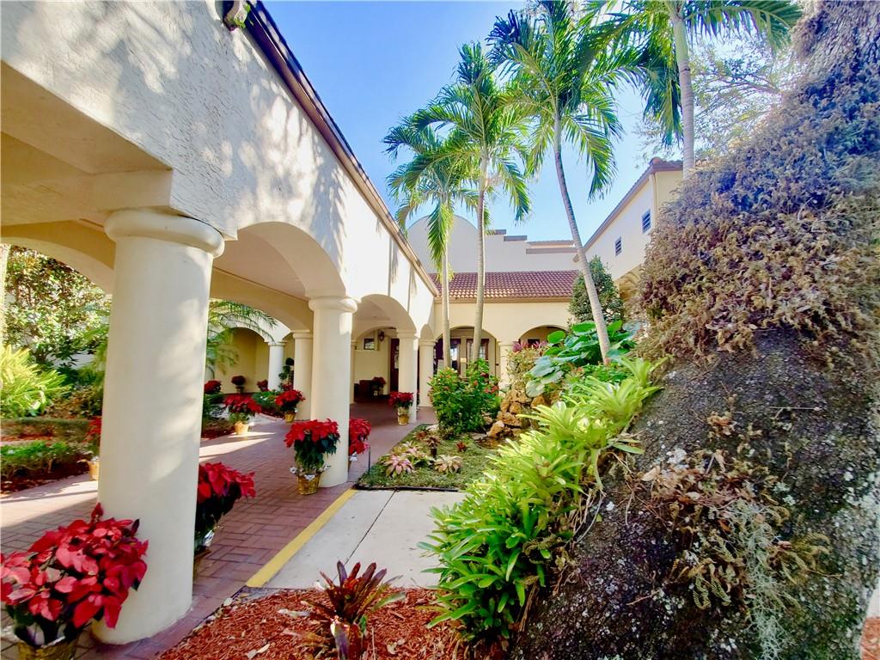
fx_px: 330
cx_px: 440
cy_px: 330
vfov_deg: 89.9
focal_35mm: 13
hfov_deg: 106.2
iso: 50
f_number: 2.2
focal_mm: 1.8
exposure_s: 1/143
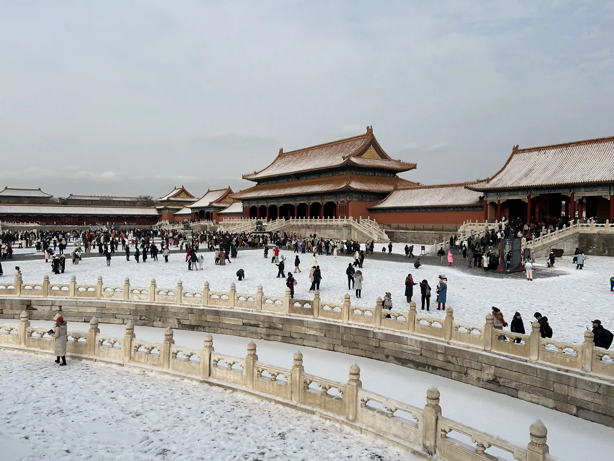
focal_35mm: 26
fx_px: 461
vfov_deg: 53.1
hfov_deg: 67.3
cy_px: 230
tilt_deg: -1.4
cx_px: 307
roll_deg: -0.1
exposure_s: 1/5076
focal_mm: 5.7
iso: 50
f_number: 1.5
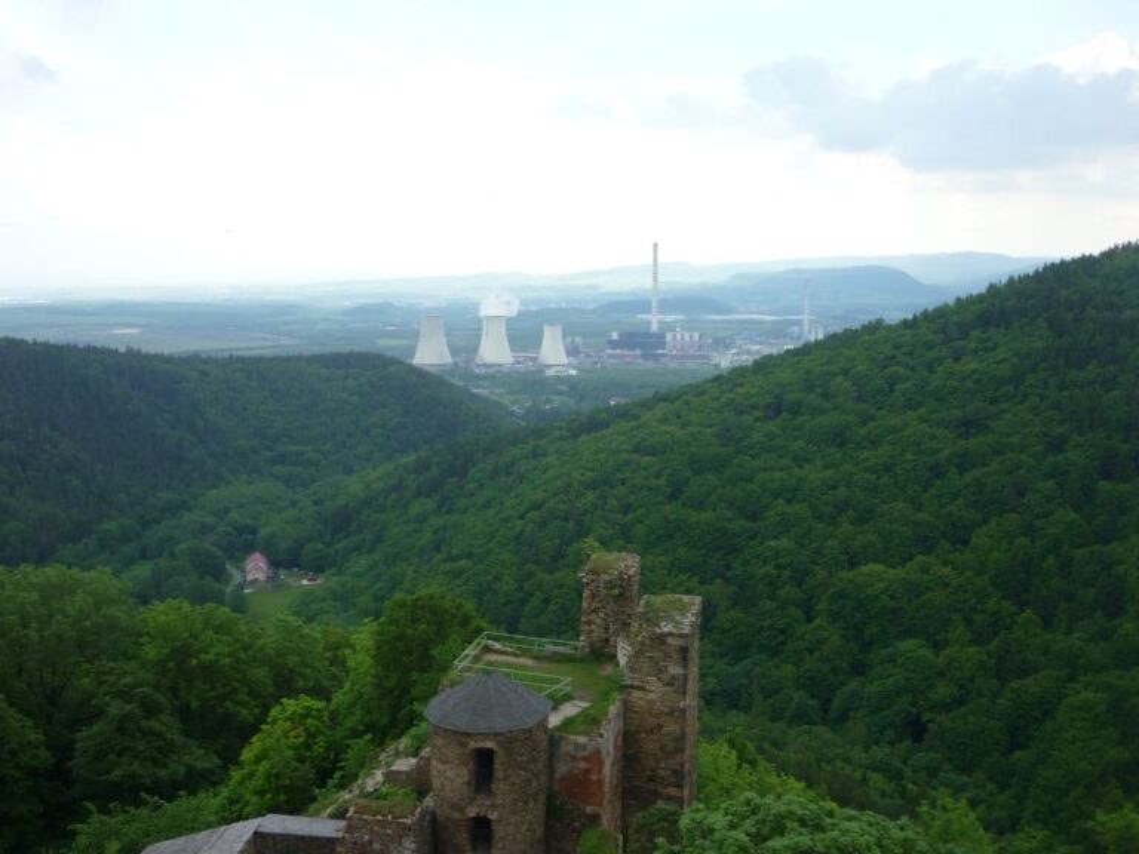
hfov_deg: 55.4
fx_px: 1086
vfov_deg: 42.9
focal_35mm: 33
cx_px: 570
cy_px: 427
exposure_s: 1/400
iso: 80
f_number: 2.8
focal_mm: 5.5
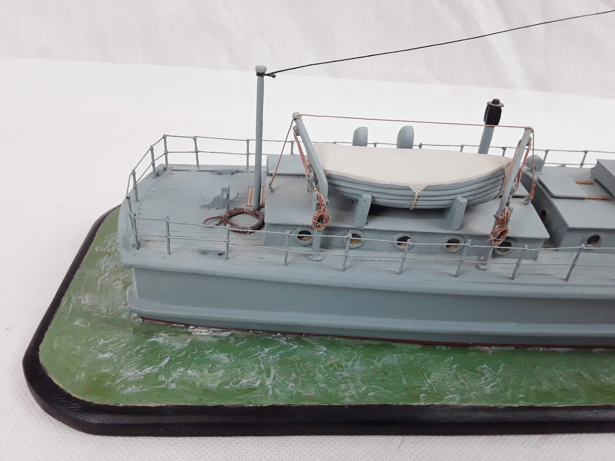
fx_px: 480
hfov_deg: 65.3
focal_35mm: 27
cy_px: 230
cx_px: 308
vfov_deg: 51.4
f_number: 1.9
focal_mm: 2.91
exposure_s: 1/50
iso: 50
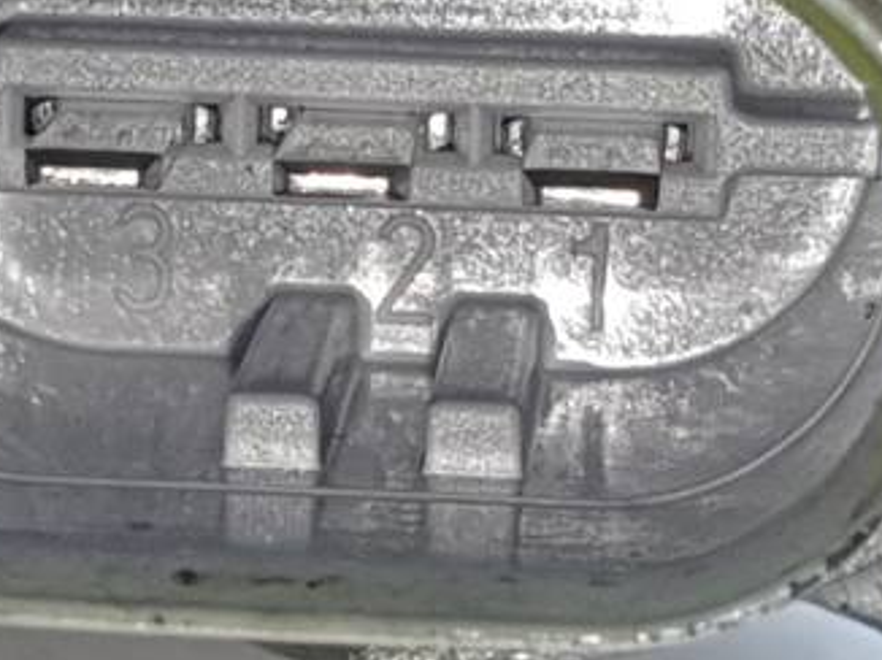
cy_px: 253
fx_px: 1299
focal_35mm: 51
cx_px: 349
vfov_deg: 28.4
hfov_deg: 37.4
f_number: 2.4
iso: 50
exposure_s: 1/118
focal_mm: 4.3
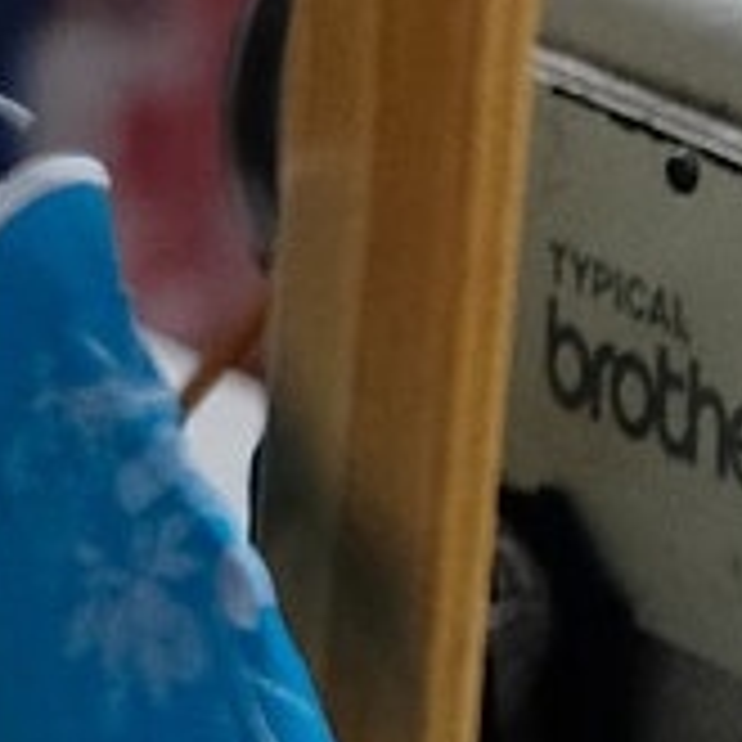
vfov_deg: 4.0
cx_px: 2964
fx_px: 10622
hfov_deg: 3.8
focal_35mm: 438
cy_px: 1093
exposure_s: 1/340
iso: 1600
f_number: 2.2
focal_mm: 35
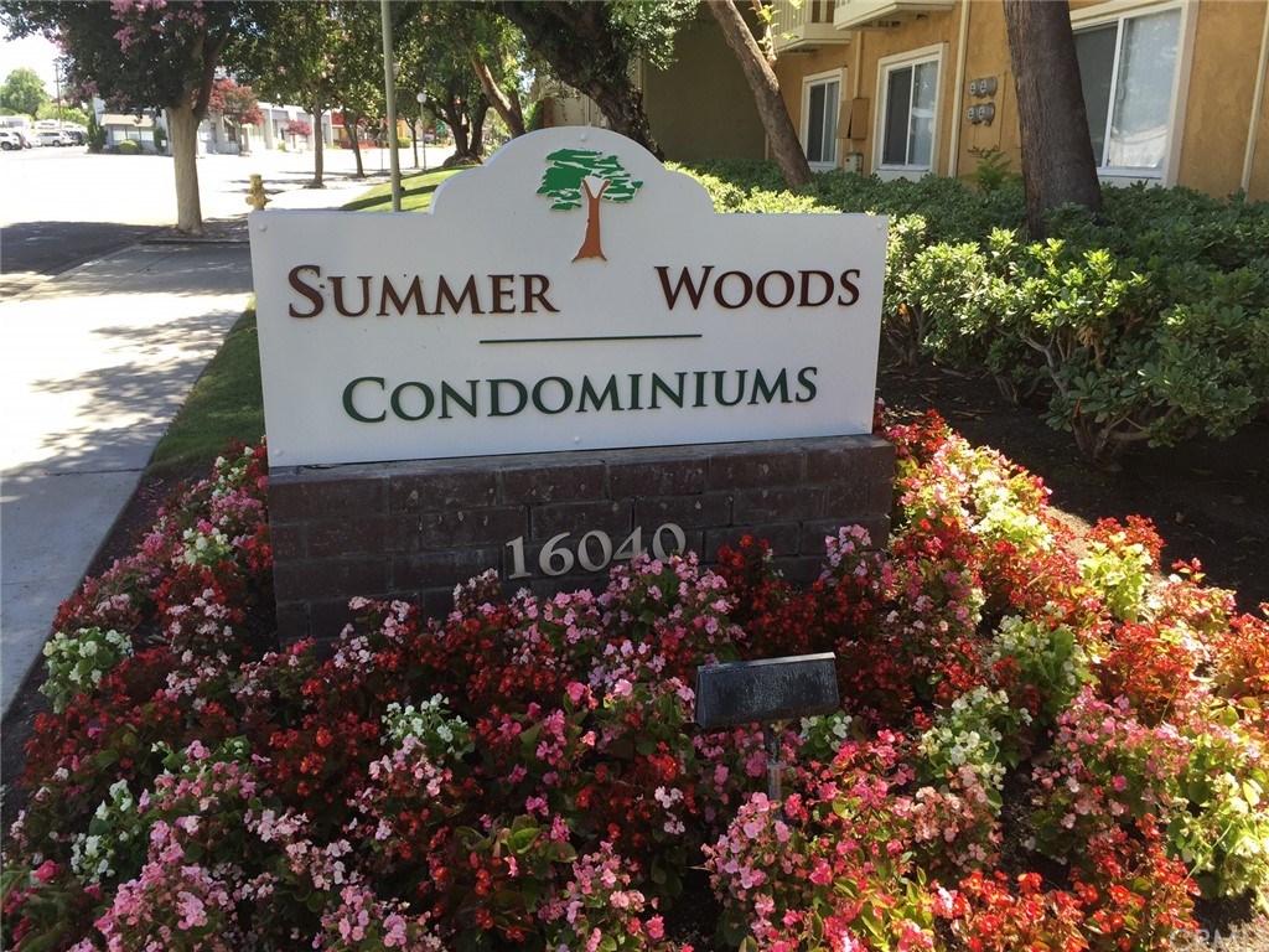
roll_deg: -2.2
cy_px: 476
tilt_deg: -16.9
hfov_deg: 61.7
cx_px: 634
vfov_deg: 48.2
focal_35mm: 29
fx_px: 1063
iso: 32
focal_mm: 4.15
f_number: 2.2
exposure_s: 1/373
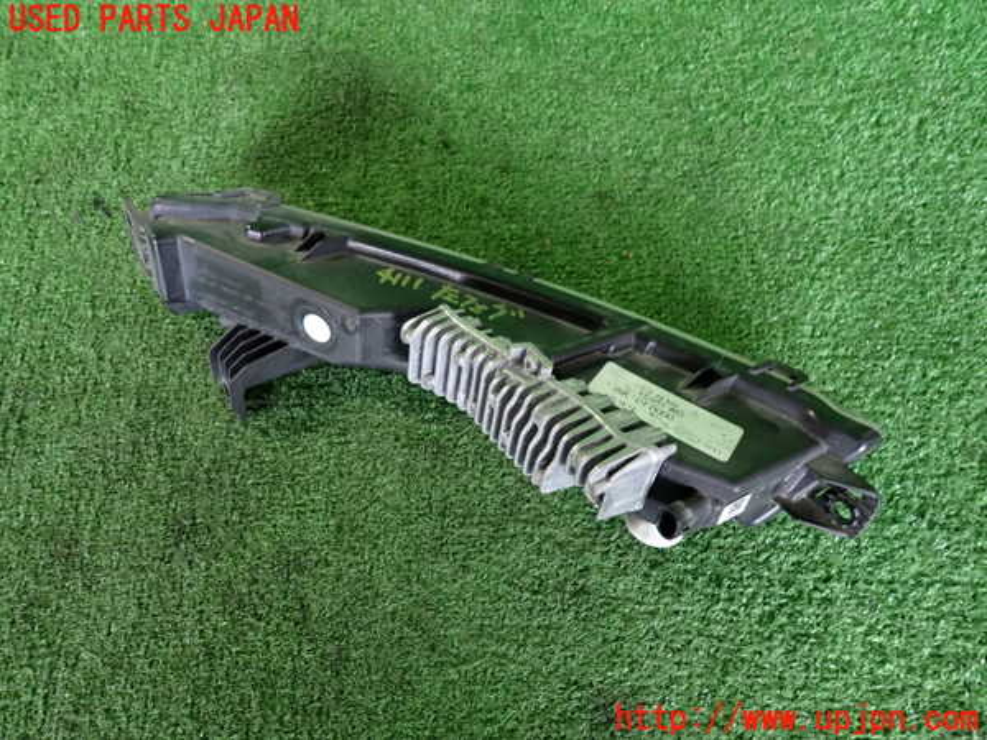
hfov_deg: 69.4
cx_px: 494
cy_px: 370
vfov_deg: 54.9
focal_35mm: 25
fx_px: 713
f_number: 2
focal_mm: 4.5
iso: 400
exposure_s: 1/30
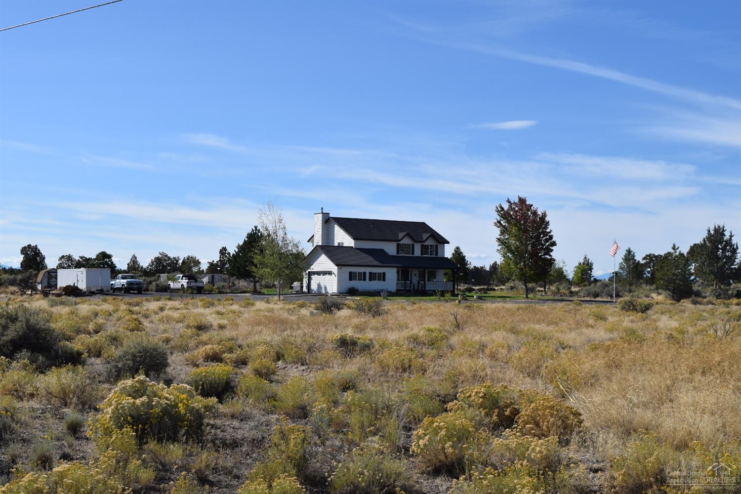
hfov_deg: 43.6
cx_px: 370
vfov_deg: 29.9
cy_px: 247
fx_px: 926
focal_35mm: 45
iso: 200
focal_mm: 30
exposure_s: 1/500
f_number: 11
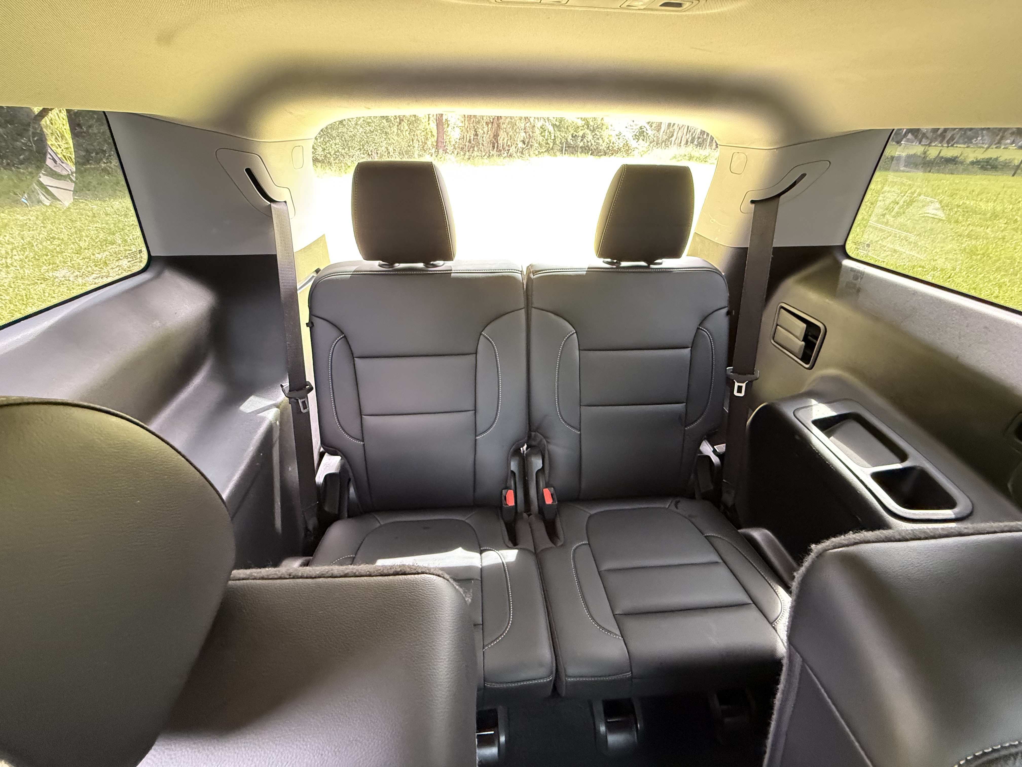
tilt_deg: -31.0
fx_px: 413
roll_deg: -2.3
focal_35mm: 14
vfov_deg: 85.7
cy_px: 384
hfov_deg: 102.1
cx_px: 511
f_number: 2.2
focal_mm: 2.22
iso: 640
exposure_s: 1/60
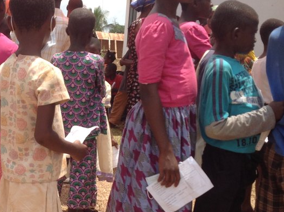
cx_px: 44
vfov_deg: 21.4
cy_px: 153
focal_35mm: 68
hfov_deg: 27.8
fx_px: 557
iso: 50
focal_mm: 4.28
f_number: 2.4
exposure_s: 1/1209
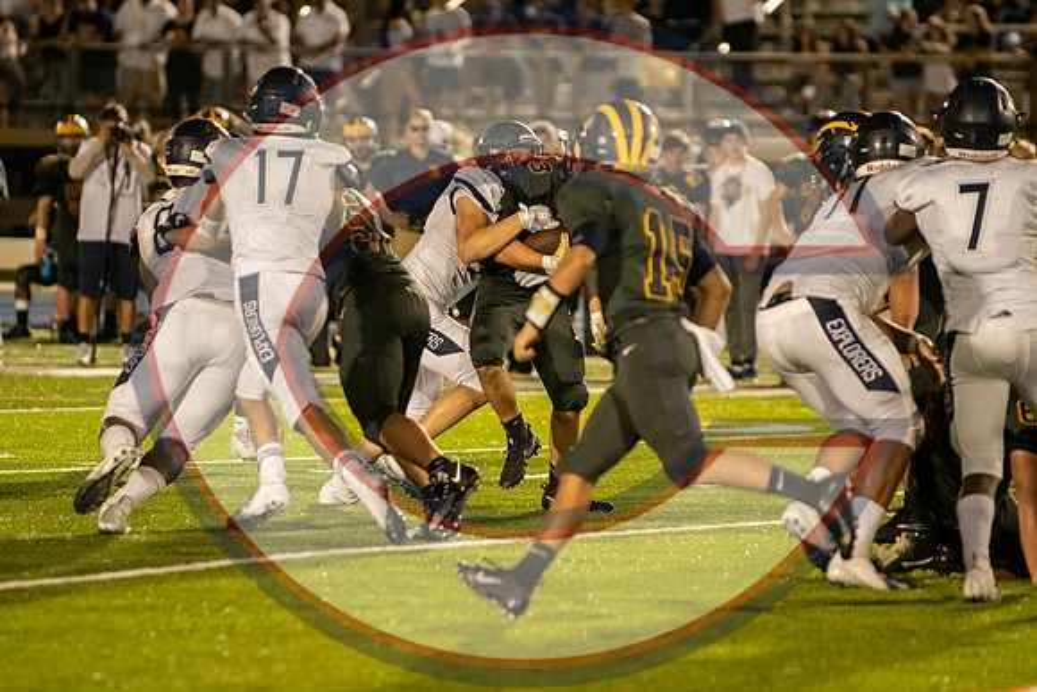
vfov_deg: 4.6
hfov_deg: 6.9
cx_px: 518
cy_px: 346
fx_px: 8643
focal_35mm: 300
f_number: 2.8
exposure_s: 1/1250
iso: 7200
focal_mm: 200
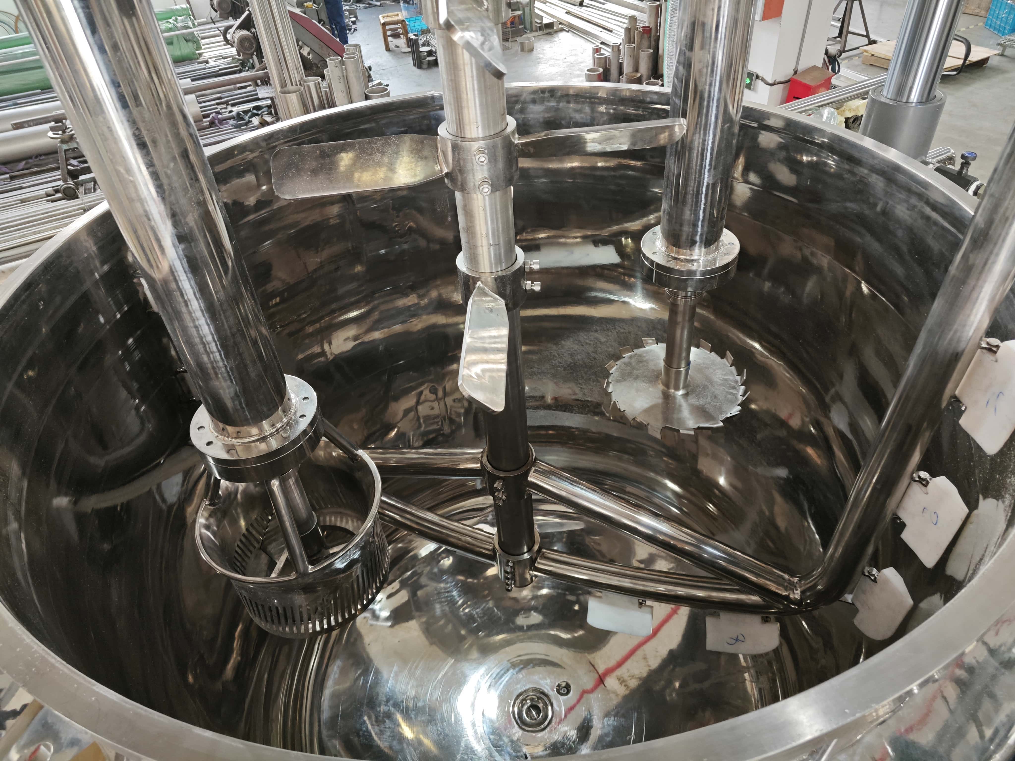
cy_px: 380
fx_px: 674
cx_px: 508
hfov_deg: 73.9
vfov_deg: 58.9
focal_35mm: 23
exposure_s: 1/42.9
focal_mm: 5.43
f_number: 1.8
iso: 200
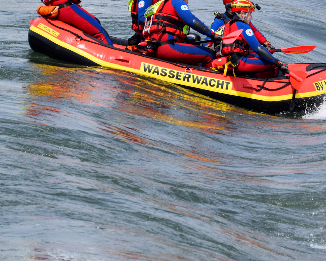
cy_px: 51
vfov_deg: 4.3
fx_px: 3434
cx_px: 296
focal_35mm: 356
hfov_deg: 5.4
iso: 400
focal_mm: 120
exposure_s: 1/2000
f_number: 8
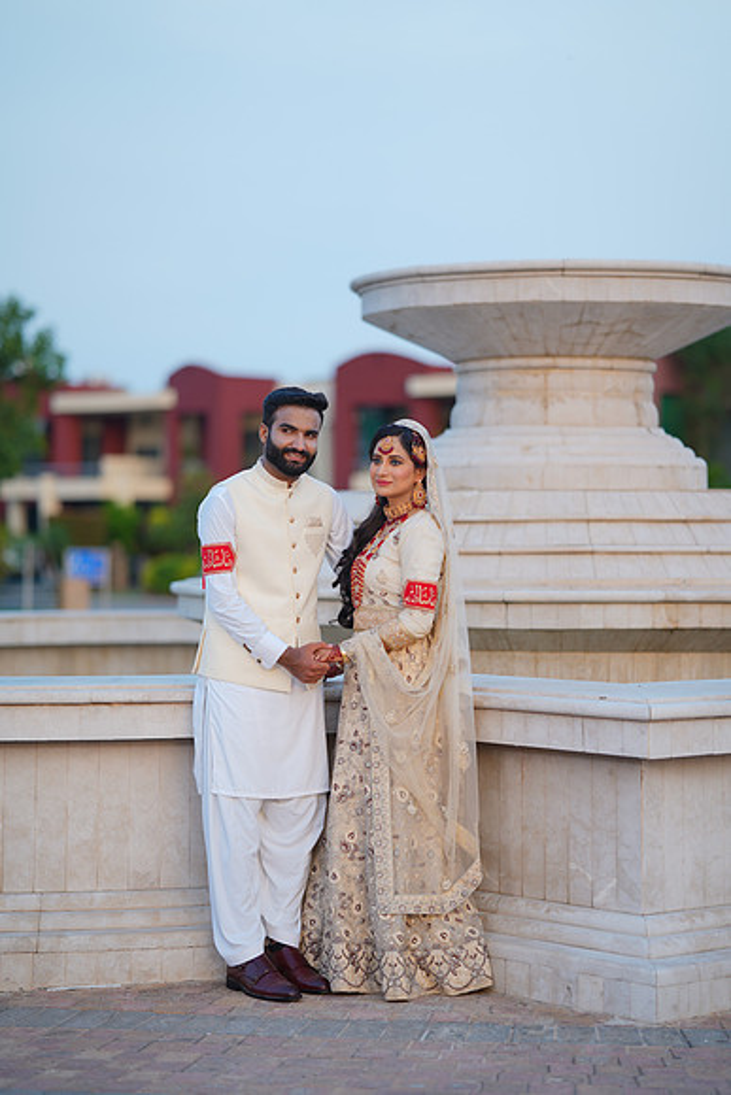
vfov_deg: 23.9
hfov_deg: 16.1
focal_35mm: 85
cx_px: 366
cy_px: 548
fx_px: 2587
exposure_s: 1/400
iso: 50
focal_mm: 85
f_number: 1.4
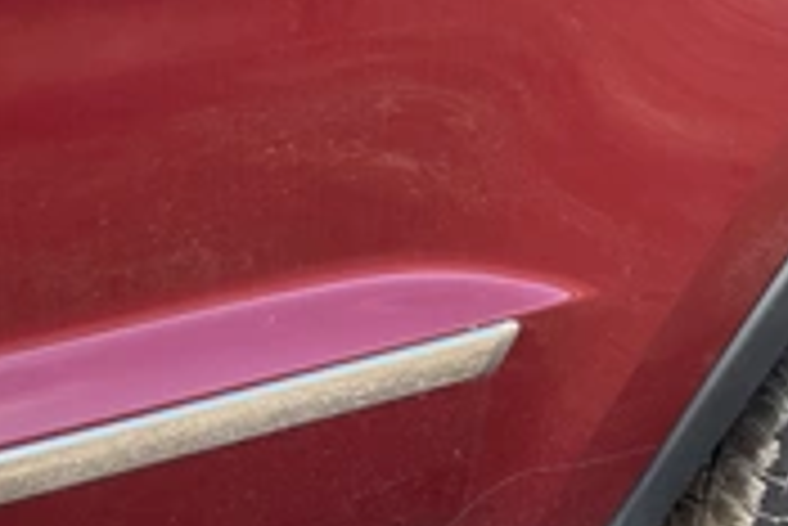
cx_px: 486
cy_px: 49
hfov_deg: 29.1
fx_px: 1512
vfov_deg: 19.4
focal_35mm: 69
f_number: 1.8
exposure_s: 1/122
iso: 25
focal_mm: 3
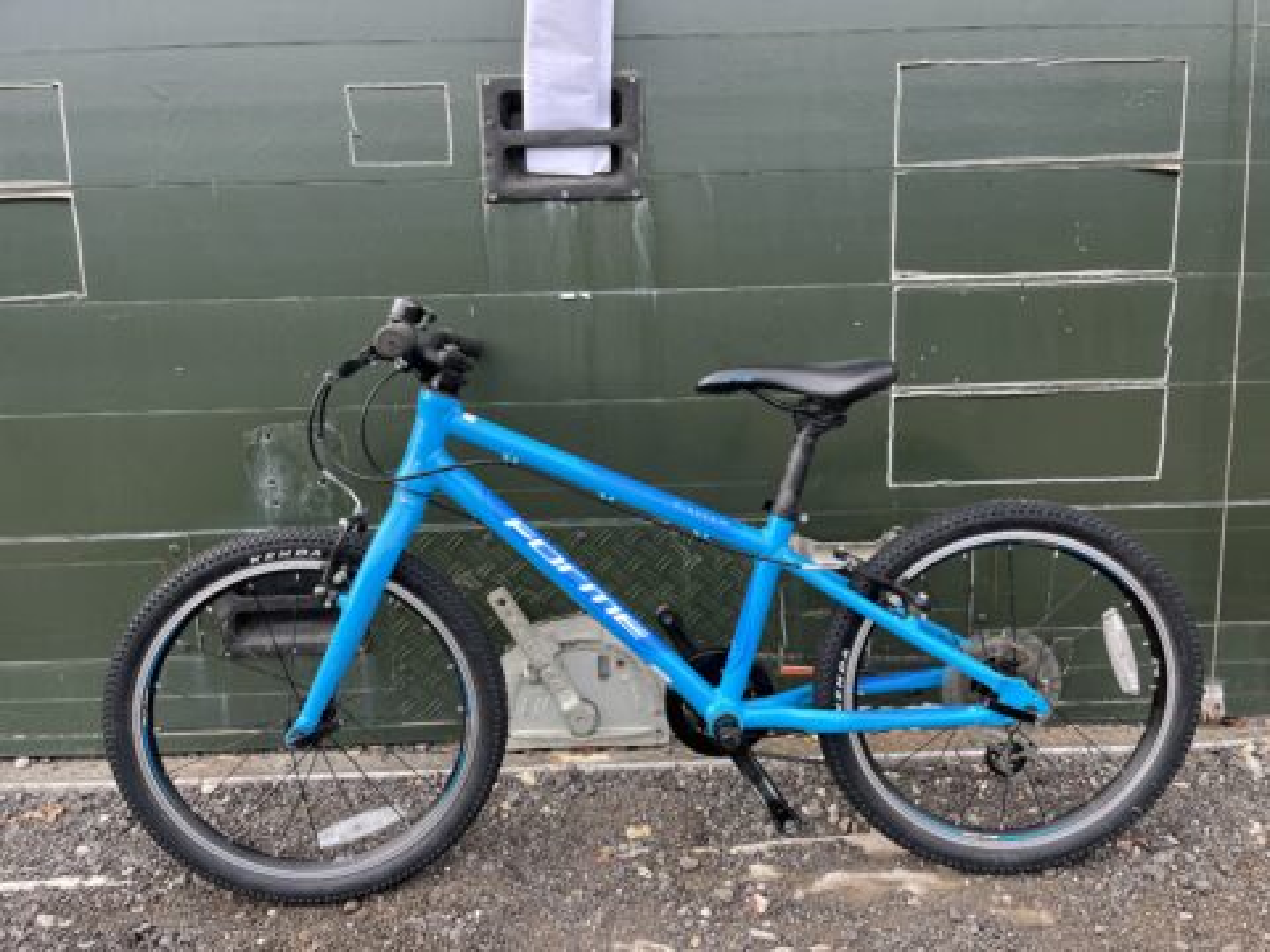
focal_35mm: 26
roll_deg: +2.9
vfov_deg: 53.1
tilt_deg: -11.8
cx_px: 635
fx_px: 954
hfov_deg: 67.3
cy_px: 476
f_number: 1.6
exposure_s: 1/350
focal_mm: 5.1
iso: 50
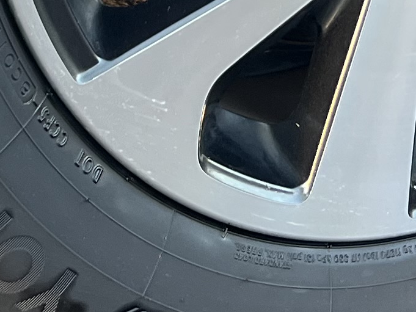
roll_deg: +0.6
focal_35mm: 154
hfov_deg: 12.8
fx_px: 1851
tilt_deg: -18.4
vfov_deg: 9.2
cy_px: -242
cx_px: 308
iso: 100
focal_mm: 5.7
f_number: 1.5
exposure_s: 1/121
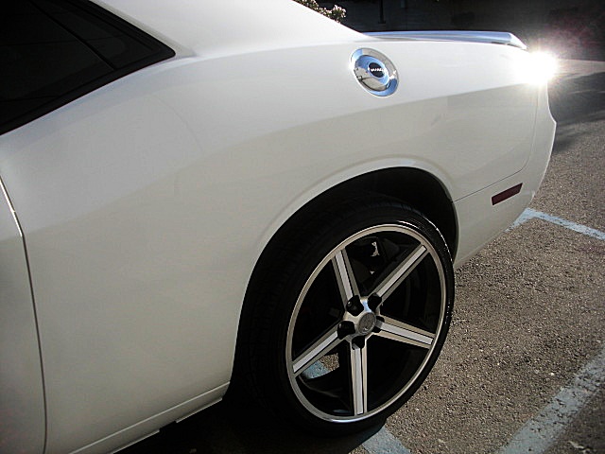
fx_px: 629
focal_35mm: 36
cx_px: 302
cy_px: 227
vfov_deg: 39.7
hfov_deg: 51.4
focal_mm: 6.3
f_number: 2.8
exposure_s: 1/640
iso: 50
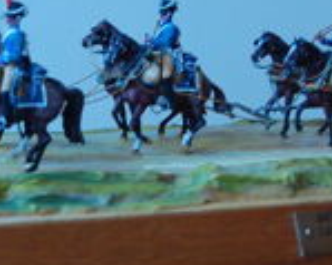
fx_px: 1159
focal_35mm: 118
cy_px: 59
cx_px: 82
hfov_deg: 16.2
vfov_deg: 13.0
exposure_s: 1/15
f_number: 4
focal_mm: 26
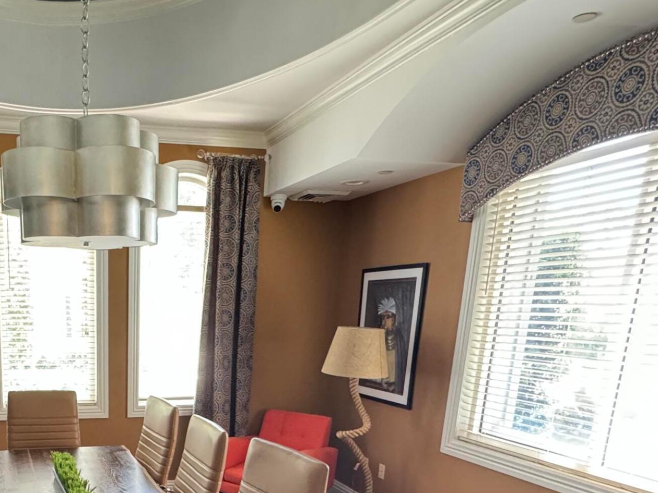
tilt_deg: -13.8
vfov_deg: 40.4
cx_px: 132
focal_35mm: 32
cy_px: 454
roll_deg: -0.3
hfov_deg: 53.1
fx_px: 608
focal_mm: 2.22
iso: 800
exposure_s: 1/60
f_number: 2.2
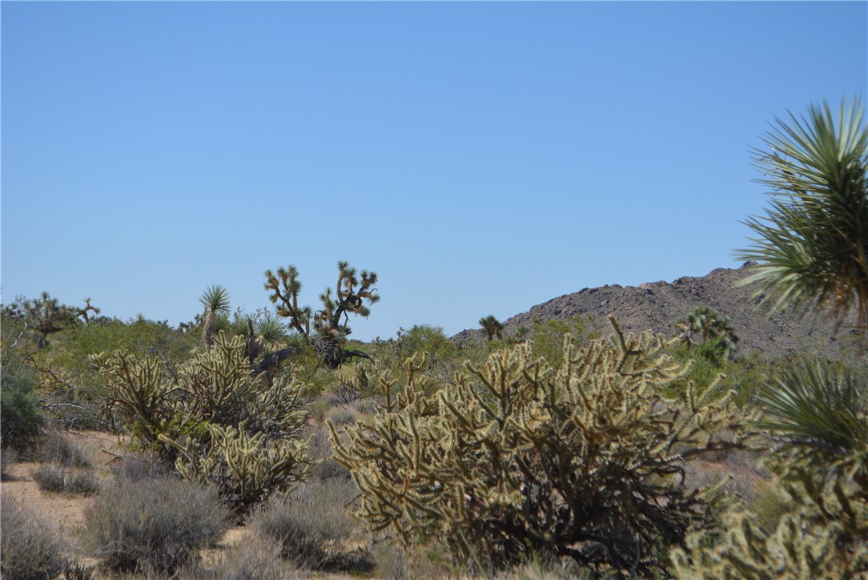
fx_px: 1990
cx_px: 434
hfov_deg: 24.6
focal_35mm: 82
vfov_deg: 16.6
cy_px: 290
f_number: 7.1
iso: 400
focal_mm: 55
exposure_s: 1/2000
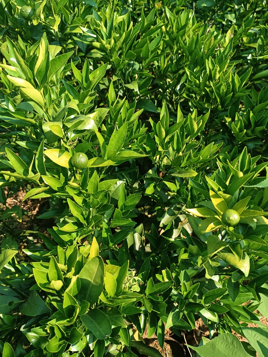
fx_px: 279
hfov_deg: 51.3
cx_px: 134
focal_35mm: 27
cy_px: 178
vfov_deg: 65.3
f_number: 1.9
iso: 100
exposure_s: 1/168
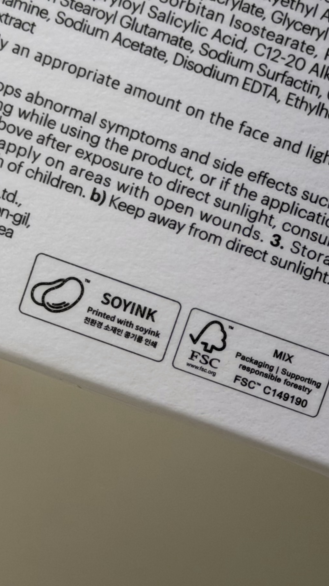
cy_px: 296
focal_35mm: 53
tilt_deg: -65.3
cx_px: 194
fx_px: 822
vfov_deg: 39.2
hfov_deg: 22.6
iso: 50
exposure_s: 1/120
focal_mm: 6.76
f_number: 1.78
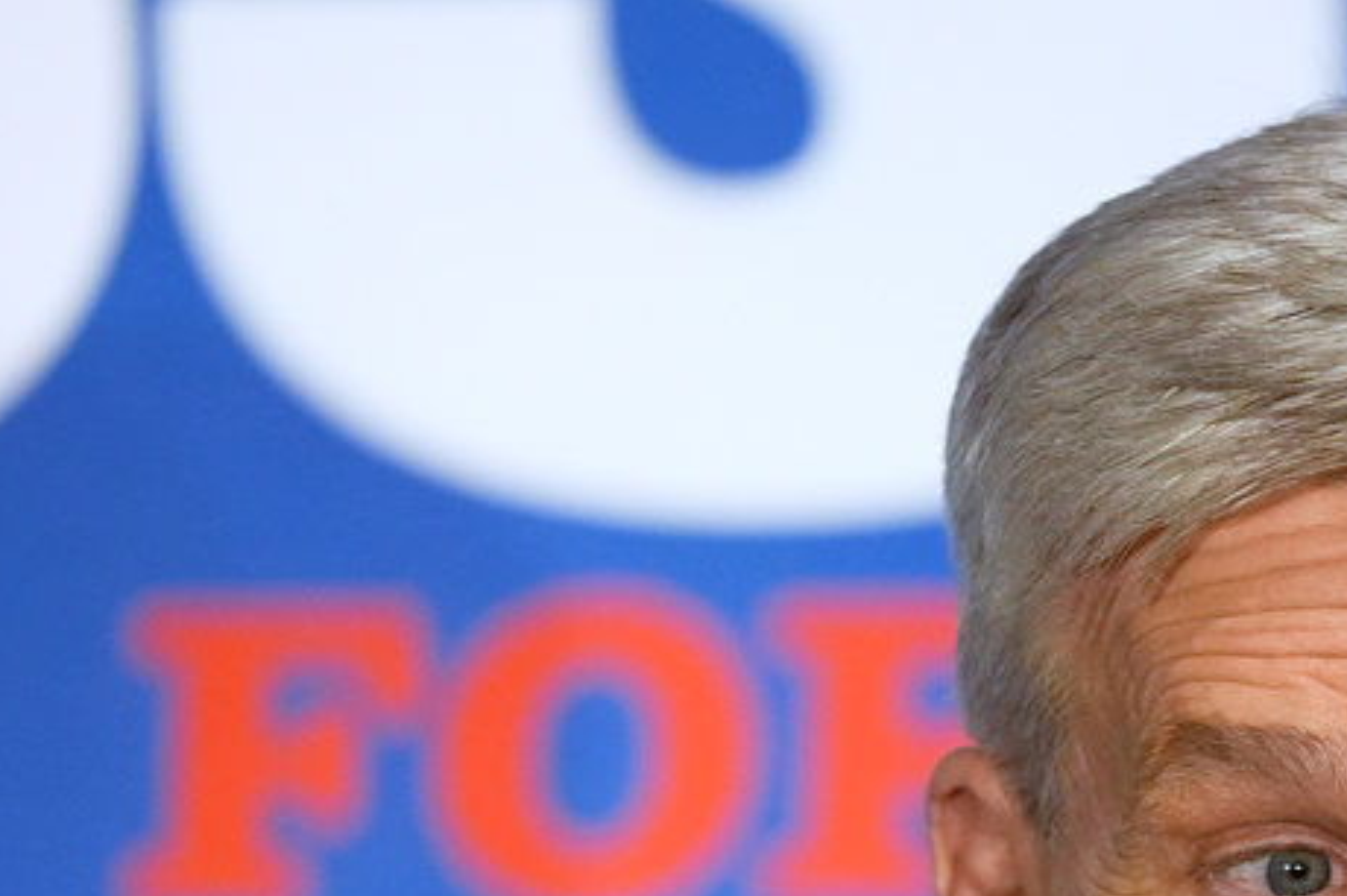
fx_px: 49989
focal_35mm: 1337
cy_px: 972
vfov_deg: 1.0
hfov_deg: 1.5
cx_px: 1426
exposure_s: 1/1000
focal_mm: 400
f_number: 2.8
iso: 3200
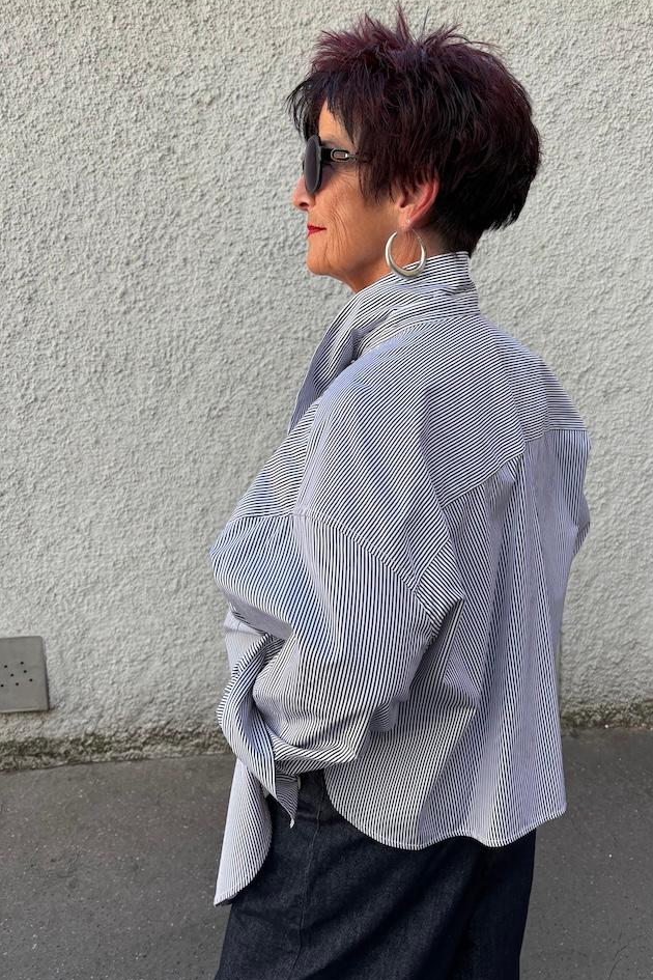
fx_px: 762
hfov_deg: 46.2
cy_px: 481
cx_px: 379
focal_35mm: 28
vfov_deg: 65.5
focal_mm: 5.96
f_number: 1.6
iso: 50
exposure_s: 1/414
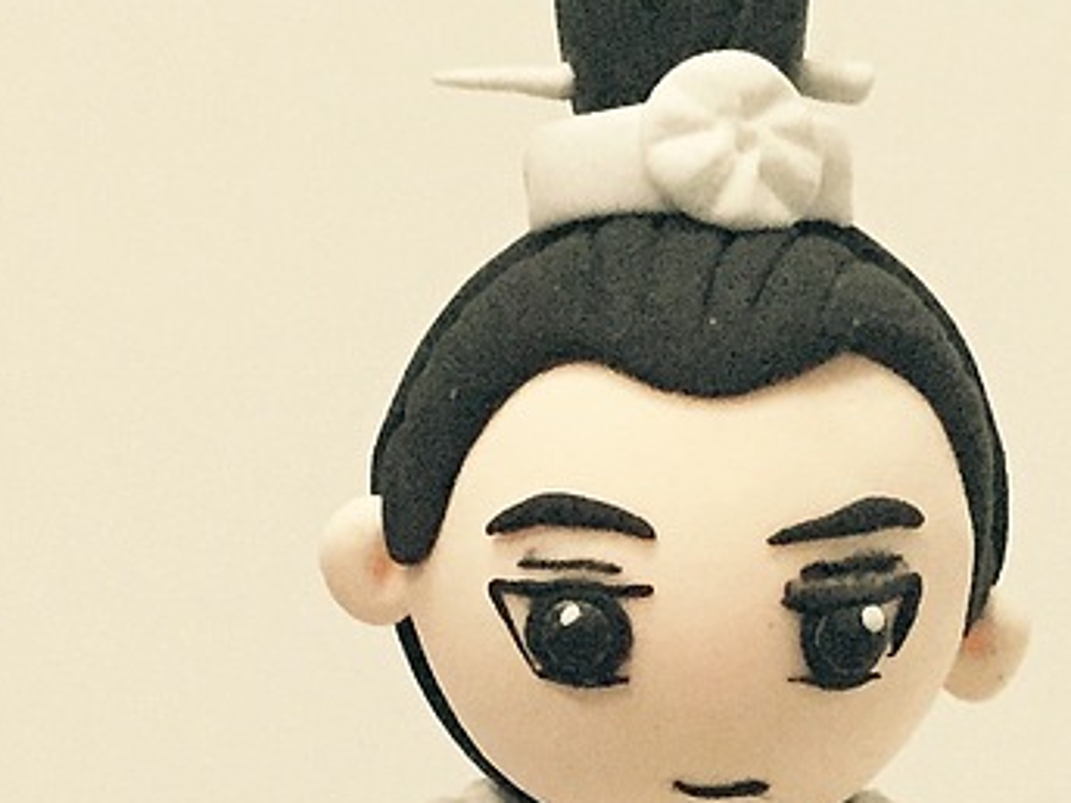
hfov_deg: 18.2
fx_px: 3341
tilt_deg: -4.6
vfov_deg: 13.2
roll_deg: -2.8
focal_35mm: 108
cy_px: 1068
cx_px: 704
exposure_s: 1/25
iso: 250
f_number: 2.2
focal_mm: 4.15
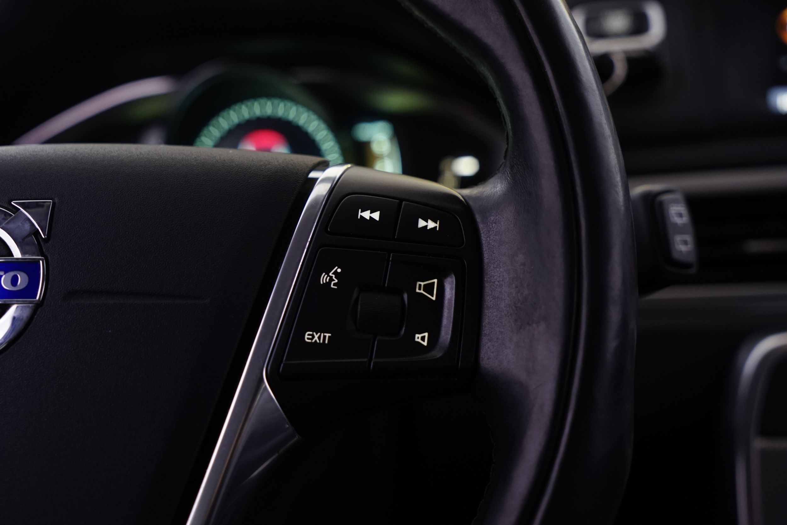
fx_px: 918
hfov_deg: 46.4
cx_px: 394
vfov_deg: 31.9
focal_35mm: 42
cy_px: 262
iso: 1250
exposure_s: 1/10
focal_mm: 42
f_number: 4.5
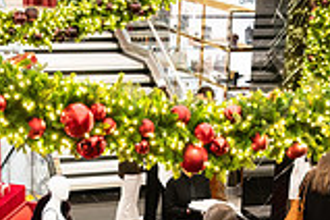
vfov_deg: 13.5
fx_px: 889
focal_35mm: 97
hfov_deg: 21.0
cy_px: 295
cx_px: 177
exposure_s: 1/160
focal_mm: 24
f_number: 3.2
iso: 1000
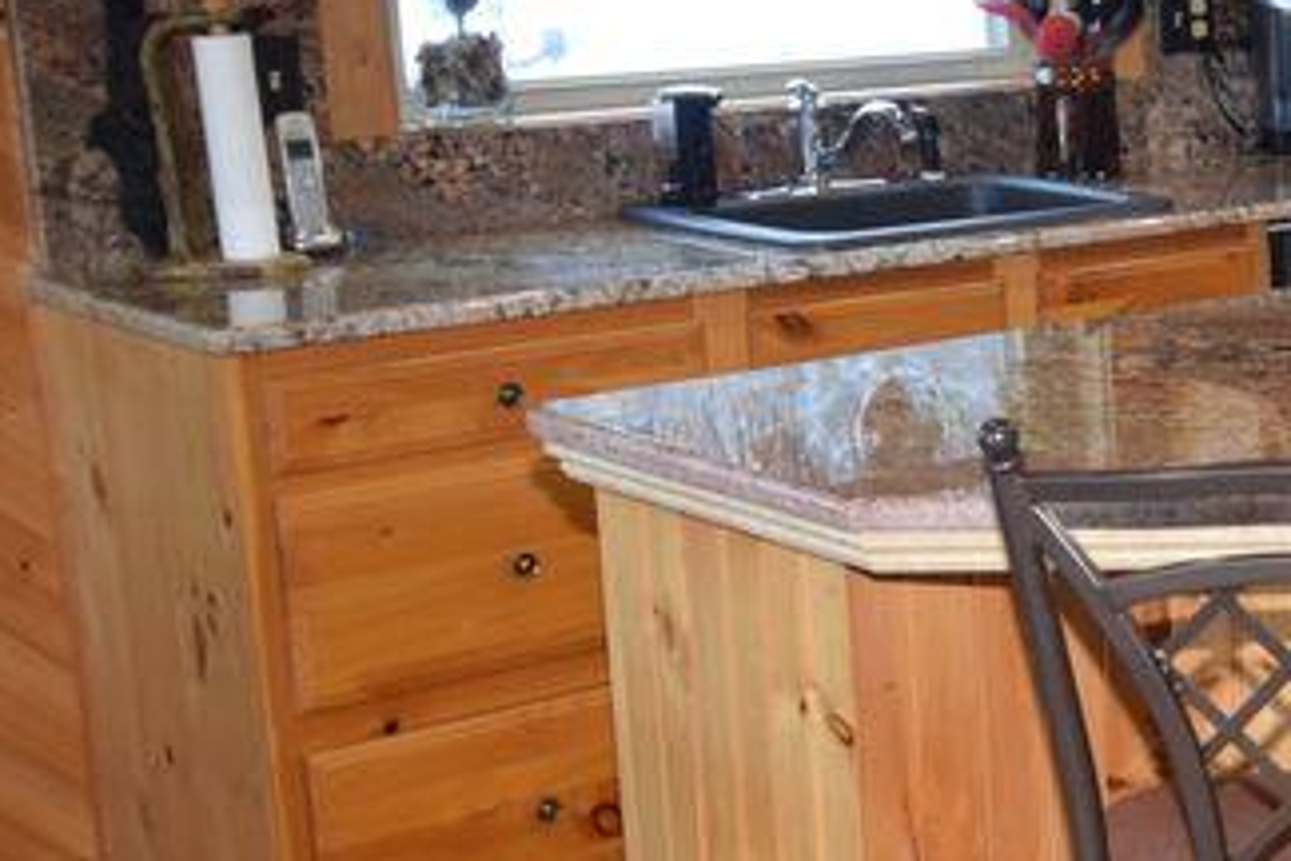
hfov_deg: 24.9
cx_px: 1514
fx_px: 2654
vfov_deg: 18.4
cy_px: 464
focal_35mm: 74
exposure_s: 1/80
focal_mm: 20
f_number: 4.5
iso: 800
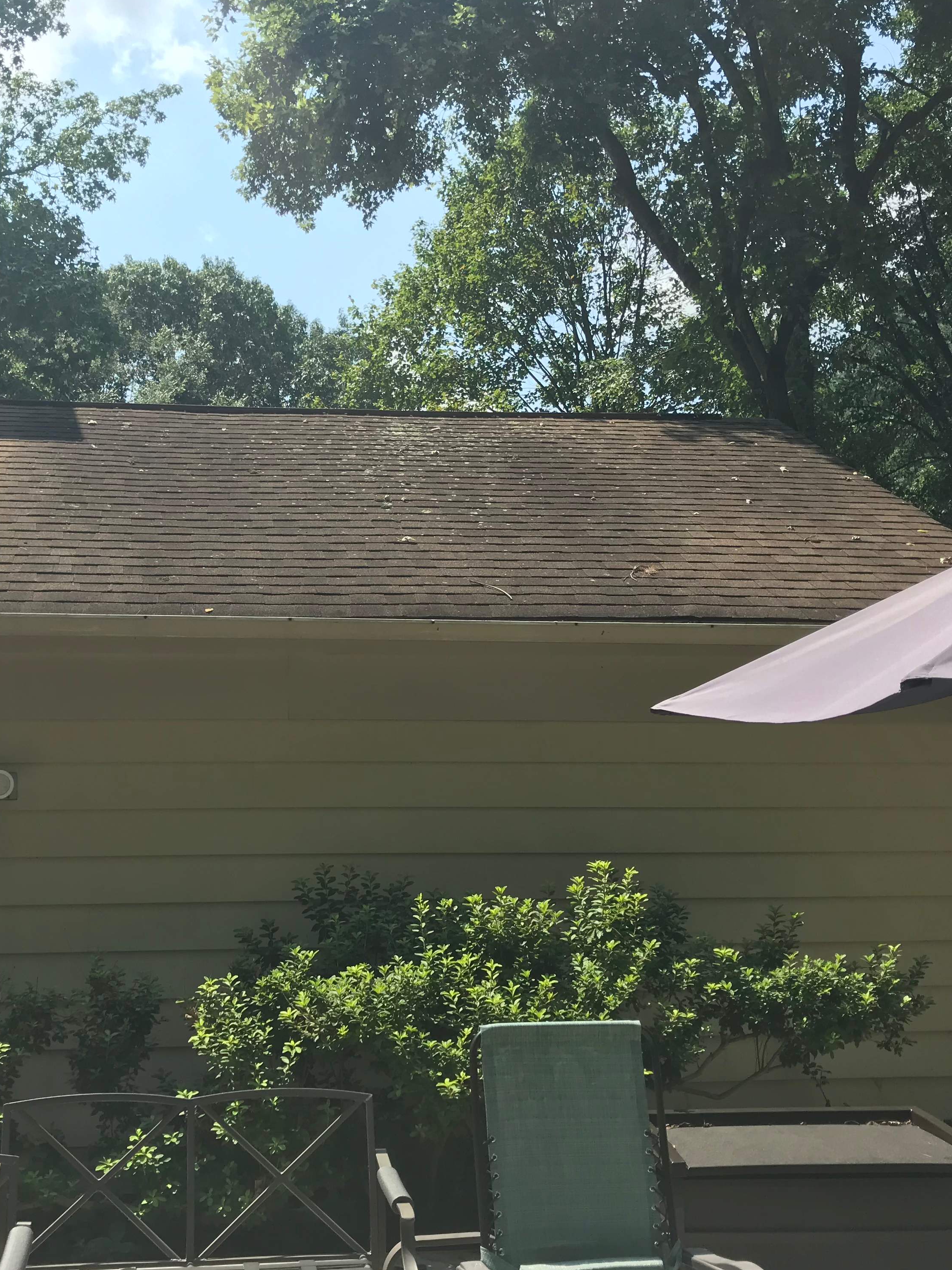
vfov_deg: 49.0
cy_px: 635
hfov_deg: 37.4
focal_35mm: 38
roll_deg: +0.7
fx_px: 1394
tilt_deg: +5.7
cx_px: 337
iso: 20
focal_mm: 3.99
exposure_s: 1/1312
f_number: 1.8
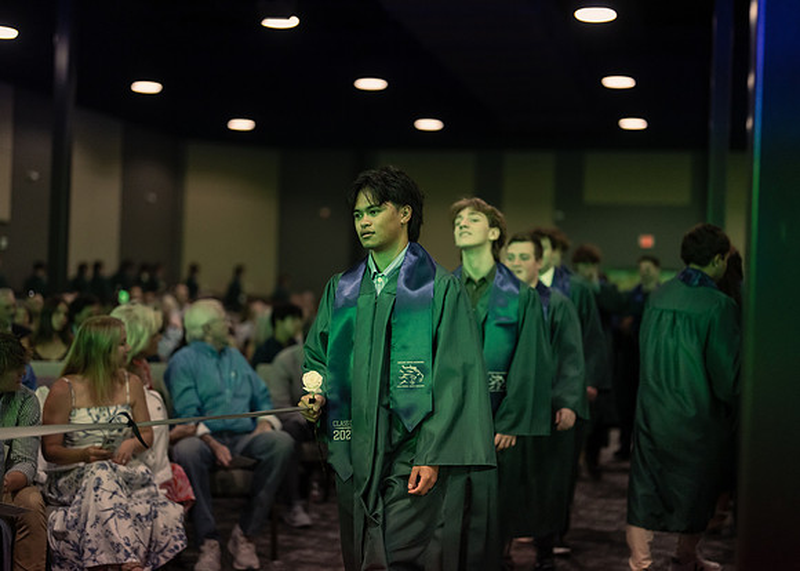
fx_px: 1206
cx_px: 400
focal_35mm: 53
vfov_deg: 26.6
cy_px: 286
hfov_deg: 36.7
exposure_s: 1/500
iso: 1250
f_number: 1.2
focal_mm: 50
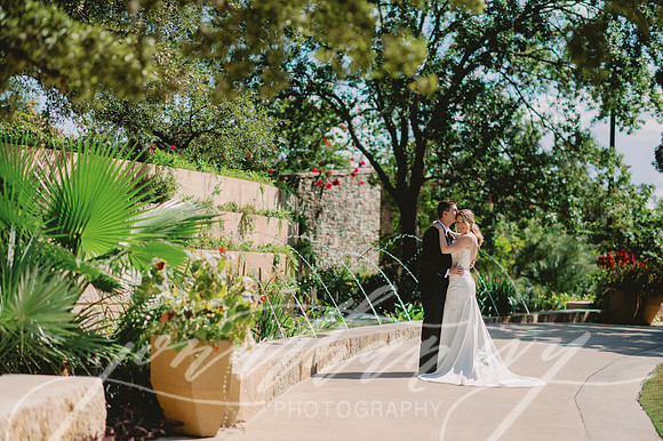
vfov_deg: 16.1
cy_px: 220
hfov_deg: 23.9
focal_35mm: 85
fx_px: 1564
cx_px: 332
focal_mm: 85
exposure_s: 1/8000
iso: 64
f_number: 2
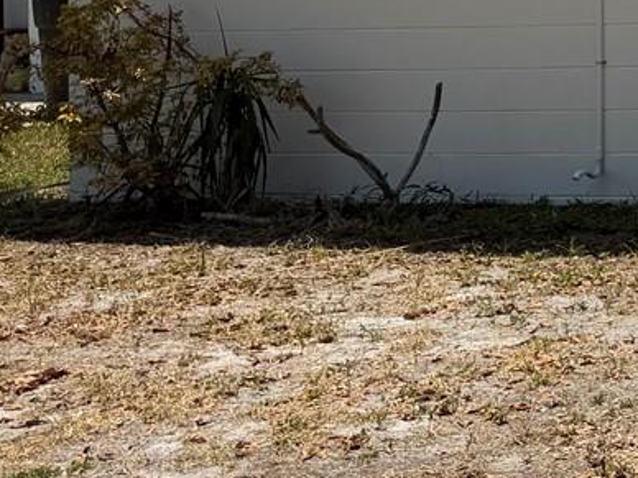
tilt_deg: +2.2
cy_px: -156
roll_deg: +1.6
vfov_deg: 14.3
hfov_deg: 16.0
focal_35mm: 99
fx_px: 1825
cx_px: 1225
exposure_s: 1/8130
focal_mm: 6.76
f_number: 1.78
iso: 80
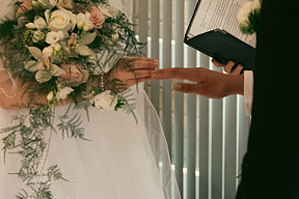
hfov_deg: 22.9
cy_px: 2
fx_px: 739
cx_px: 145
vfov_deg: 15.1
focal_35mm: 89
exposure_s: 1/160
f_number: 3.5
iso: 1600
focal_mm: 42
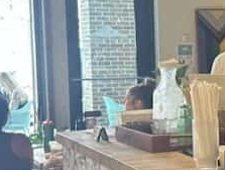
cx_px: 312
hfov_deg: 16.6
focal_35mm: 110
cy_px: 111
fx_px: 716
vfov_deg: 13.5
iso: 160
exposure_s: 1/60
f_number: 1.78
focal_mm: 6.86
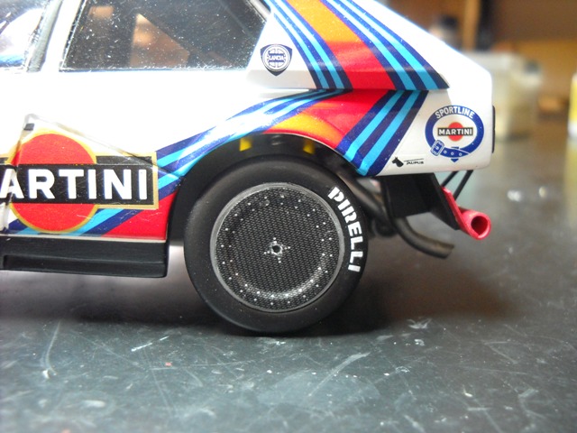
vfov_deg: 35.1
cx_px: 288
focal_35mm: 41
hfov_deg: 45.8
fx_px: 683
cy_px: 216
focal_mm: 6.72
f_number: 3.1
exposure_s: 1/11
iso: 400
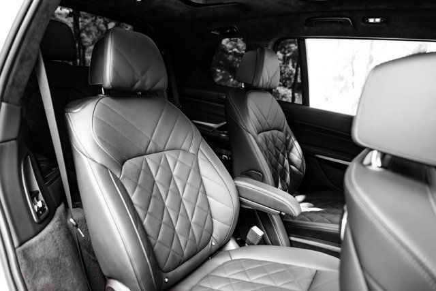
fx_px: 291
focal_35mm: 24
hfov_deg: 73.7
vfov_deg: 53.2
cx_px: 218
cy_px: 146
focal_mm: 24
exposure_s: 1/250
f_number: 2.8
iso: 1600
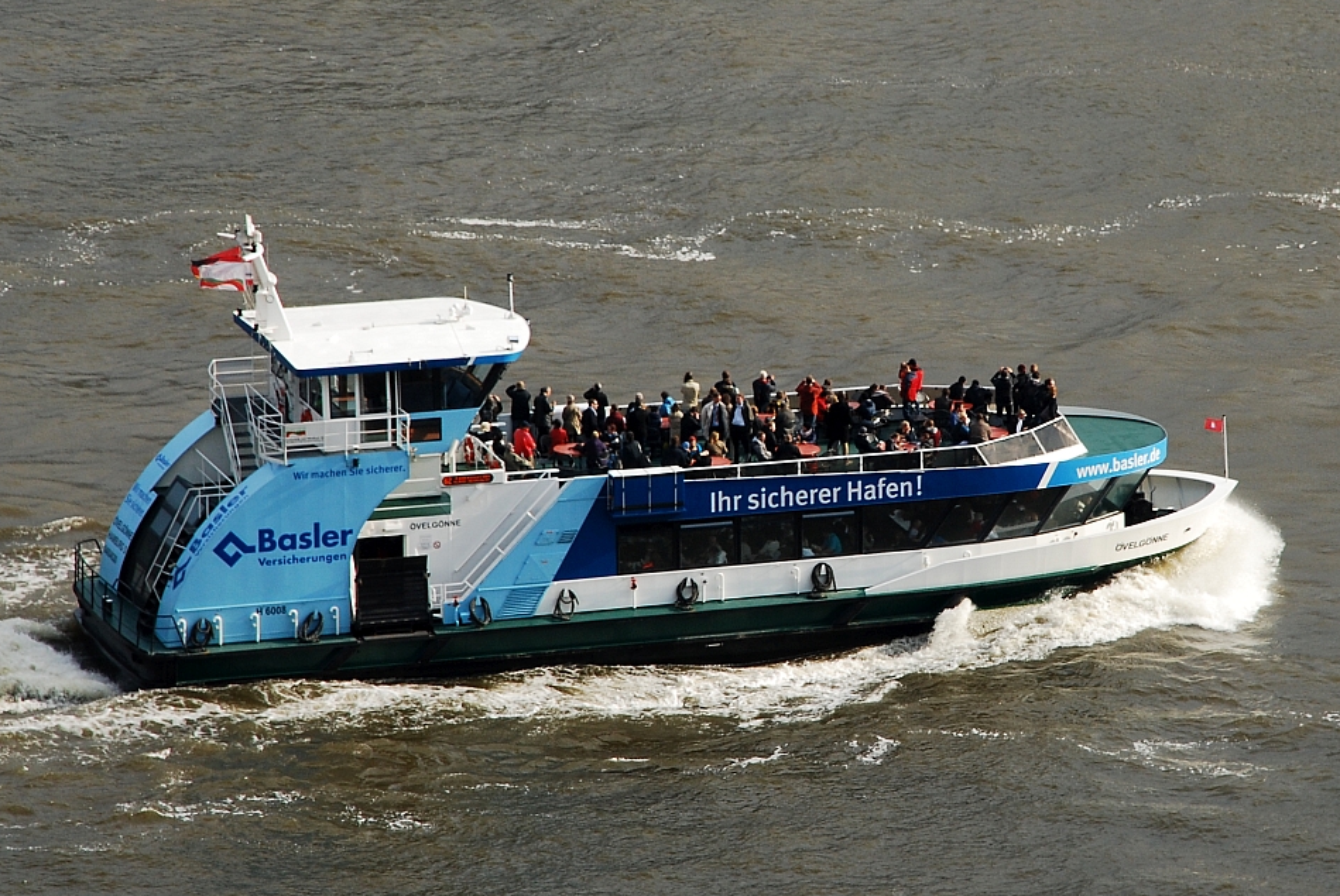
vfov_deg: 6.3
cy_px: 469
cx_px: 657
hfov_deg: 9.4
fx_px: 8143
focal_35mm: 219
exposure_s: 1/200
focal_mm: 135
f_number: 10
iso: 200
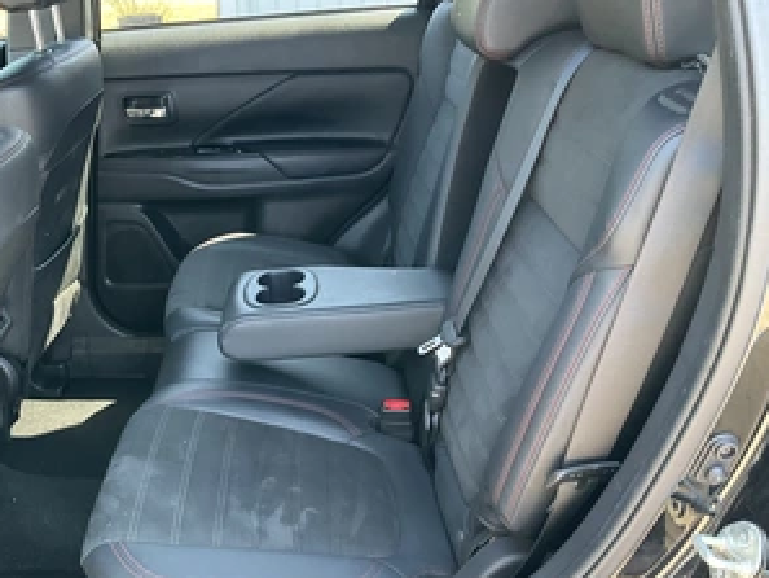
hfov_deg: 47.1
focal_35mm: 39
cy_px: 384
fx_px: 867
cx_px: 262
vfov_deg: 36.5
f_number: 1.8
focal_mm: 3
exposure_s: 1/60
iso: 80
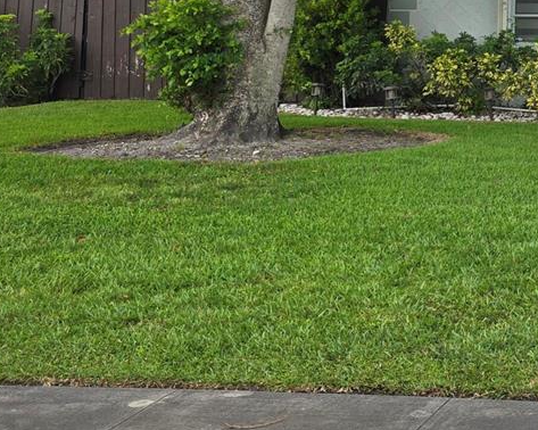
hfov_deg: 22.7
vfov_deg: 19.3
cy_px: -49
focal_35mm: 76
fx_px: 1210
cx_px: 676
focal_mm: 6.3
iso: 12
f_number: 1.7
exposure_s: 1/291
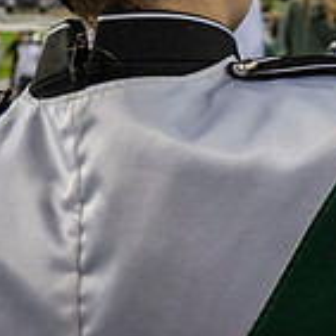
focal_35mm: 84
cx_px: 643
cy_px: -61
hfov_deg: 16.5
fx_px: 922
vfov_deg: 19.5
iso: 1250
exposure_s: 1/500
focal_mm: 24
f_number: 3.2
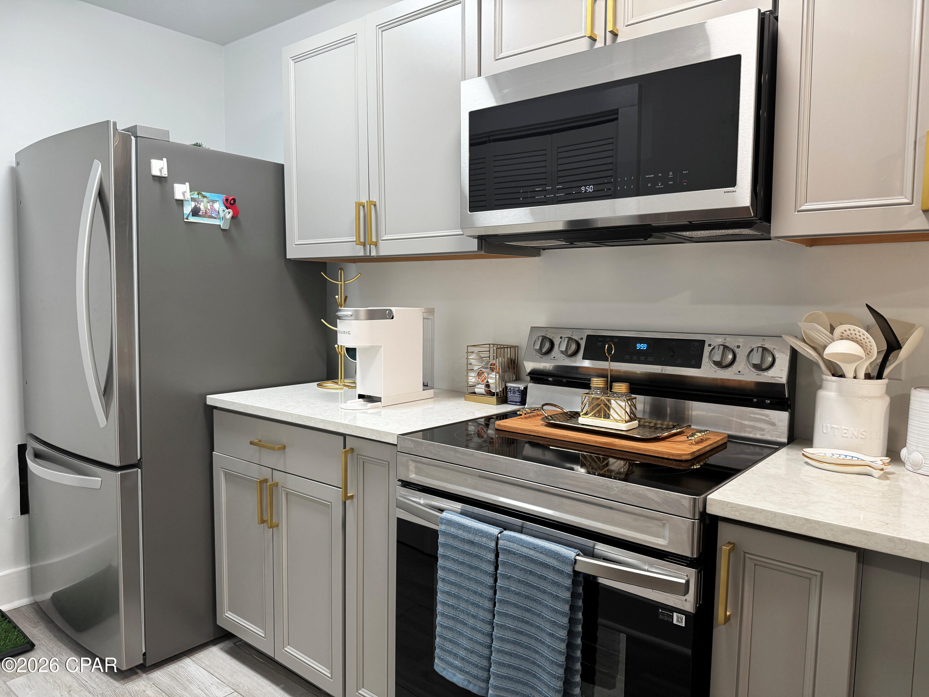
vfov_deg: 56.8
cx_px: 464
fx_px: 644
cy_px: 348
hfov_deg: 71.6
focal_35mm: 24
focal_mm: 6.76
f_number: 1.78
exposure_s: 1/120
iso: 200
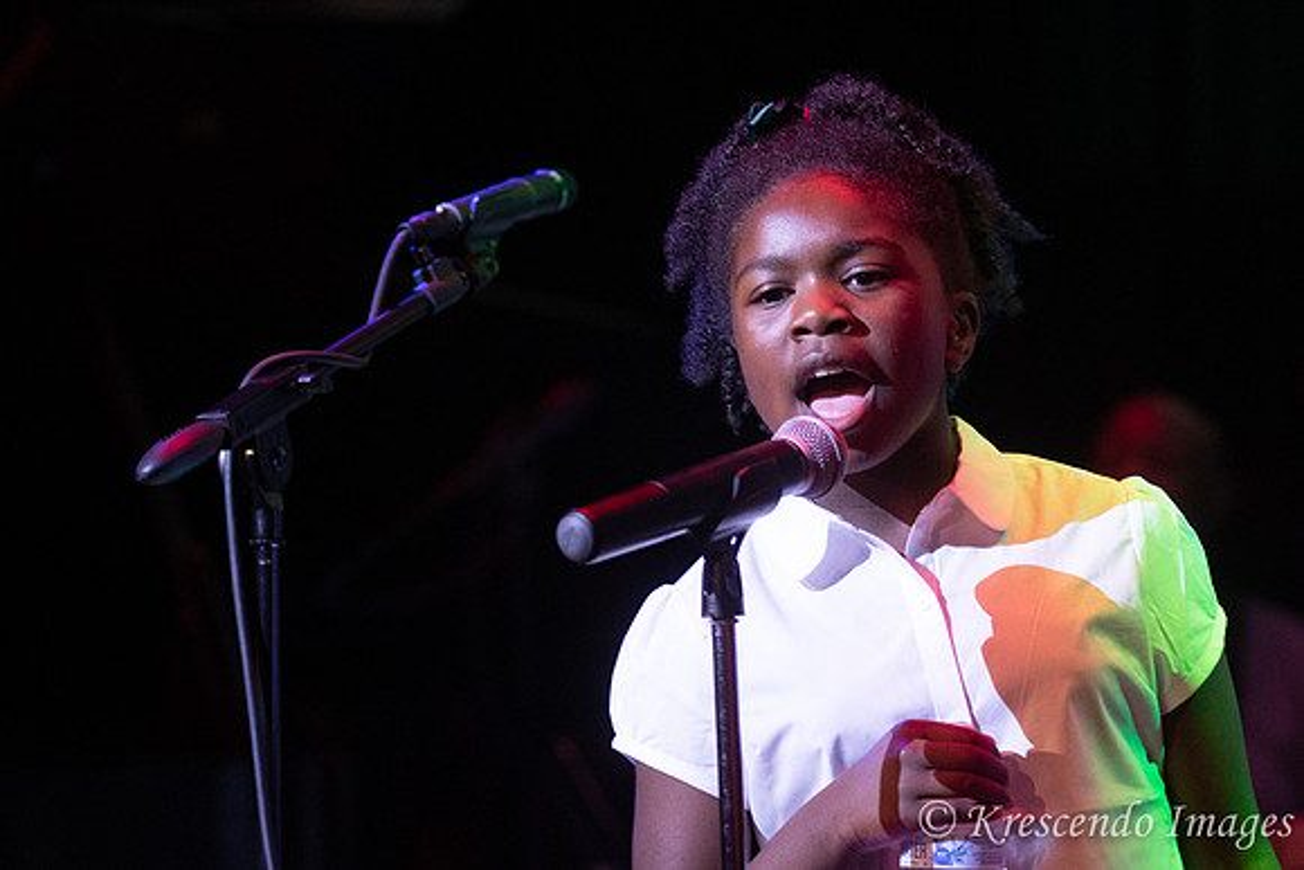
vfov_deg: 7.9
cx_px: 772
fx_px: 6304
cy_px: 515
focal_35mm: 174
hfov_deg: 11.8
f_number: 2.8
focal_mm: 98
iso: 3200
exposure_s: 1/200
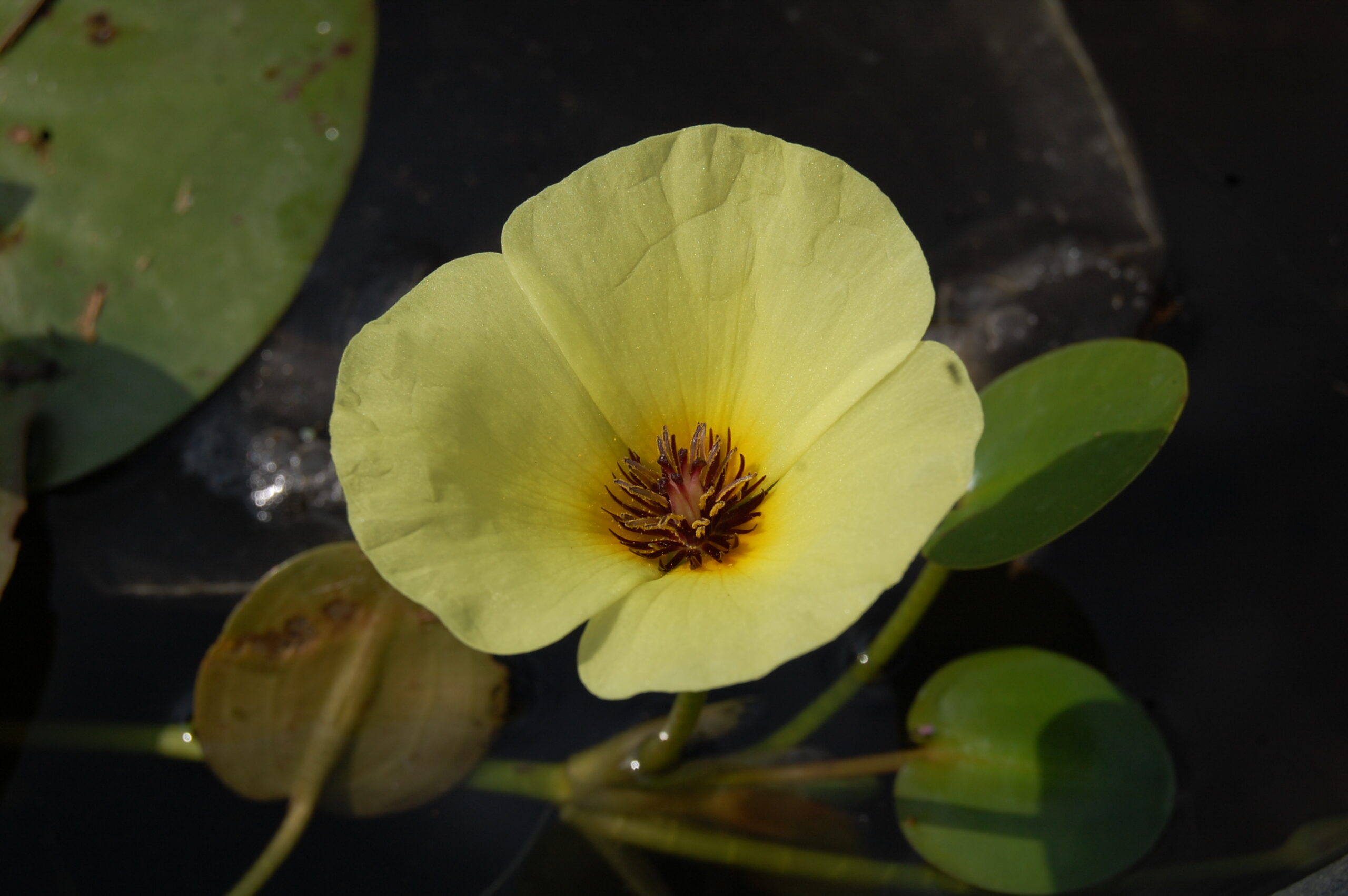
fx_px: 2918
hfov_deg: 26.0
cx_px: 674
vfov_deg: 17.5
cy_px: 448
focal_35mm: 78
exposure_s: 1/640
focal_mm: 52
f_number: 13
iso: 200
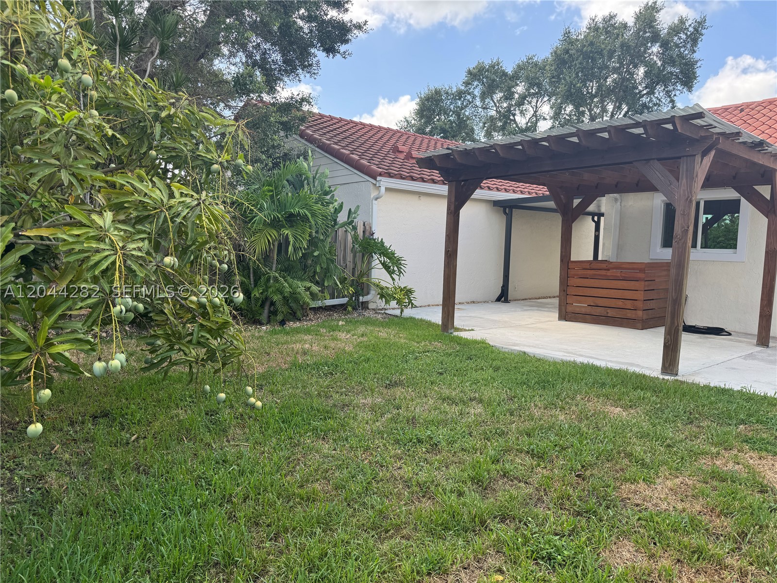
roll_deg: -1.3
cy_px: 292
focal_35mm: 24
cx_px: 388
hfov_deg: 71.6
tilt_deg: -5.6
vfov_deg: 56.8
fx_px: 539
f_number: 1.78
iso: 80
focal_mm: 6.76
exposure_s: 1/730
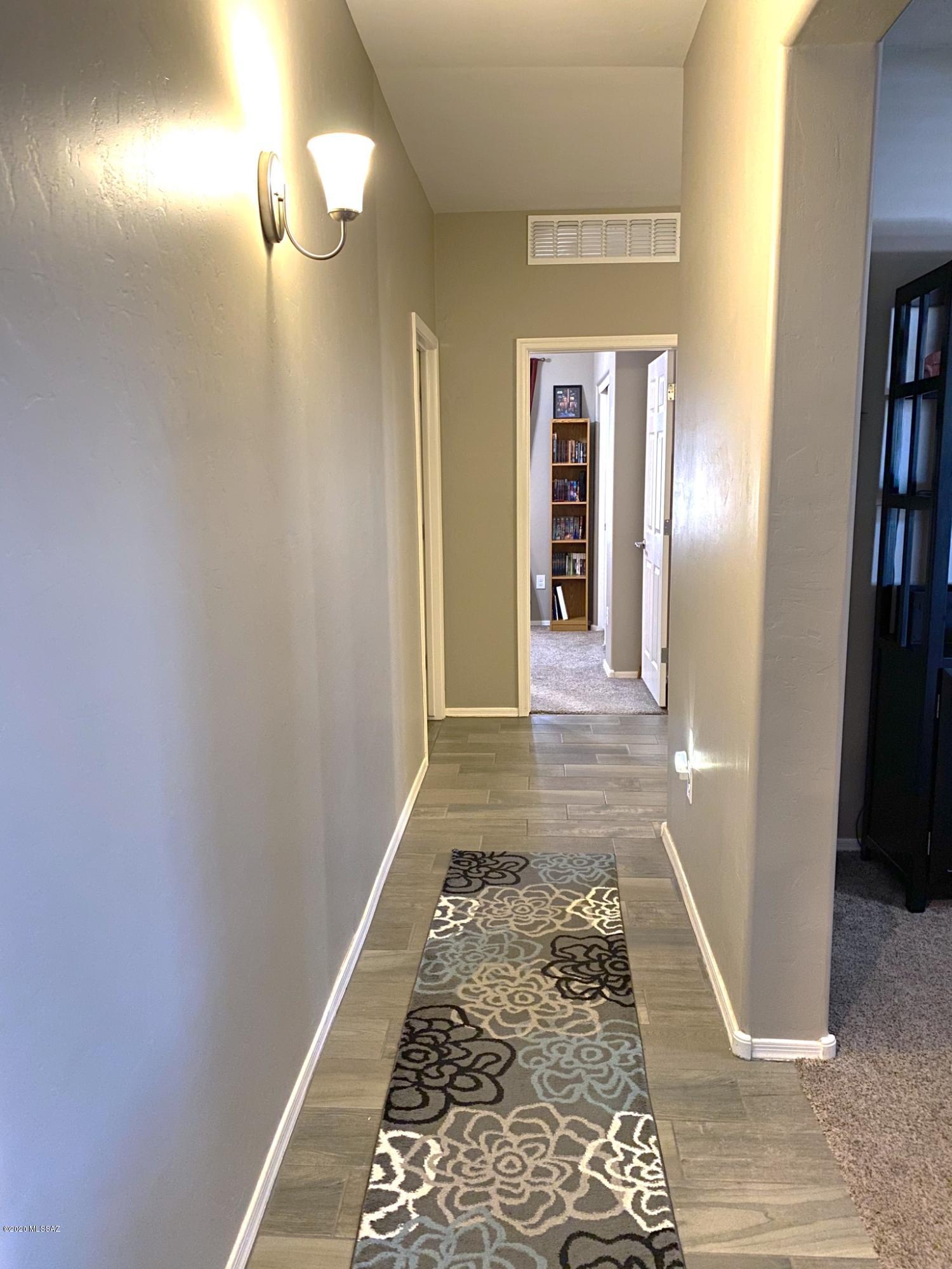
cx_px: 476
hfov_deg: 53.1
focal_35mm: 26
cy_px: 634
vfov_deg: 67.3
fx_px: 953
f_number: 1.8
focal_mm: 4.25
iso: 500
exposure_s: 1/30
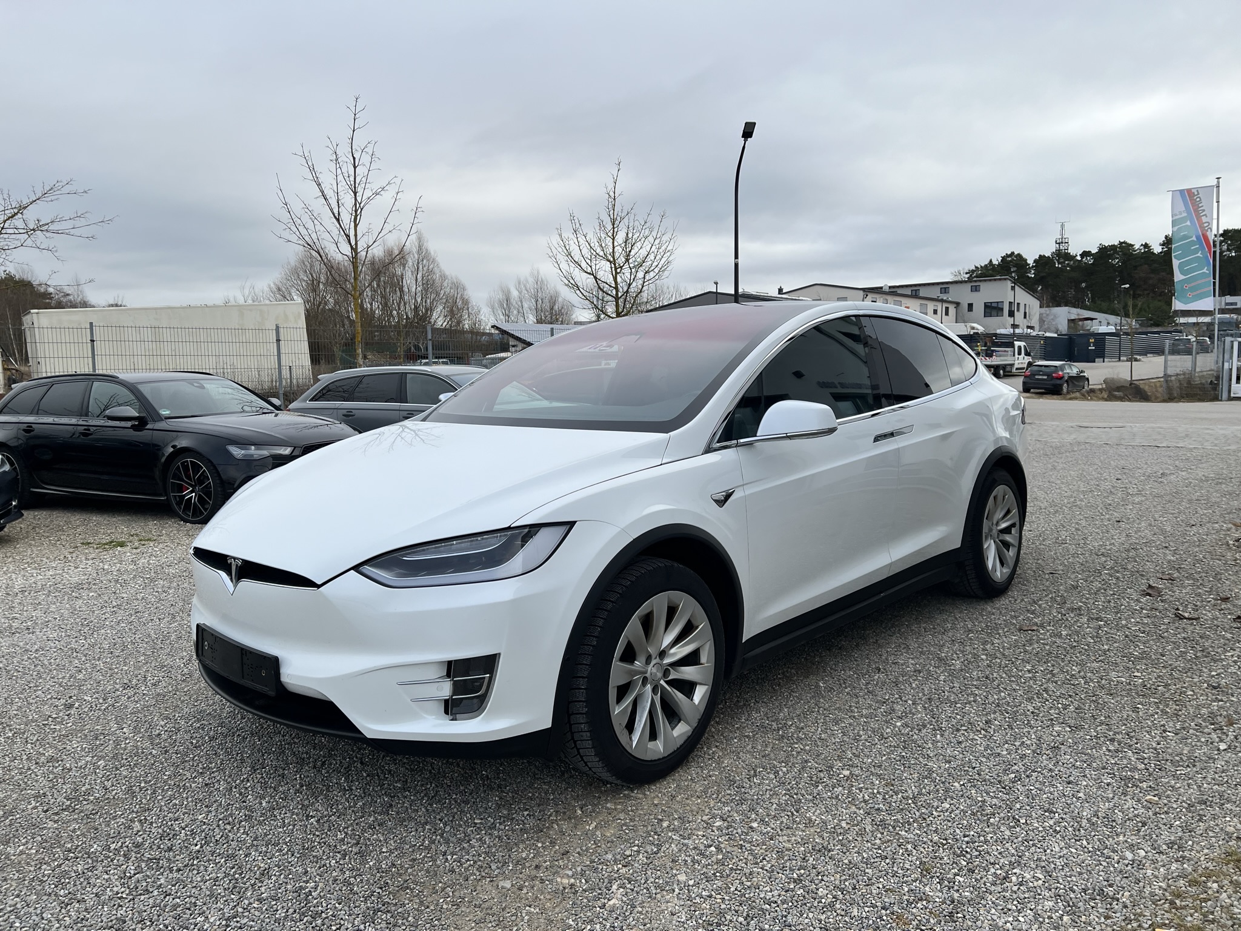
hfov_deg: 67.3
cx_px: 620
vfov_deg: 53.1
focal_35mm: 26
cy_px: 466
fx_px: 932
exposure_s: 1/2353
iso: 50
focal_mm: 5.7
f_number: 1.5
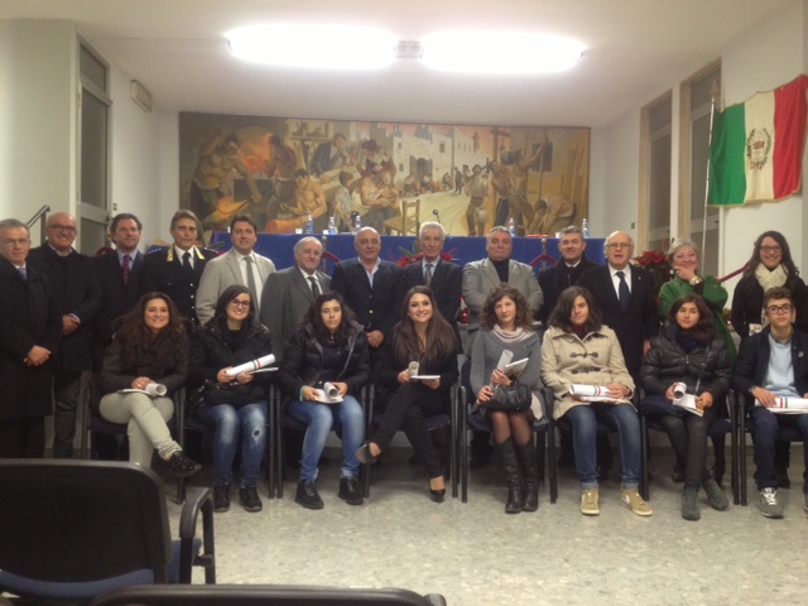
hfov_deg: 52.6
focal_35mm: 35
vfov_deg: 40.7
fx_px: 817
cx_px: 404
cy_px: 303
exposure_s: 1/20
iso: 160
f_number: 2.4
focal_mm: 4.28
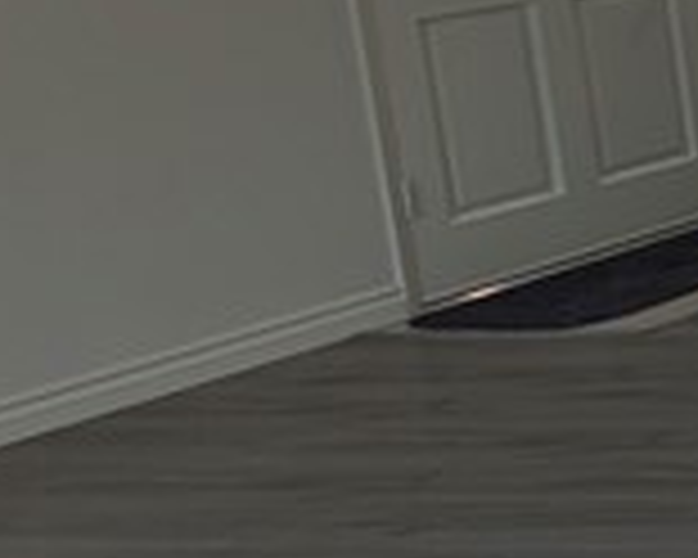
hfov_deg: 10.8
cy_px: -130
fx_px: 1591
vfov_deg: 18.7
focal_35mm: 77
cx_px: 2200
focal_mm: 2.02
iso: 49
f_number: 1.7
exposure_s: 1/120
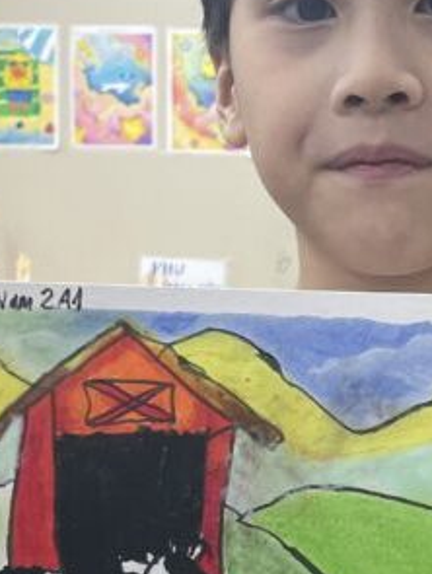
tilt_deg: -4.2
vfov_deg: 22.1
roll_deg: -0.5
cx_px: 296
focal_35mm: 88
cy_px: 383
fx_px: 1461
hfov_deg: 16.8
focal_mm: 4.2
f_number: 1.6
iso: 50
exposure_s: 1/100
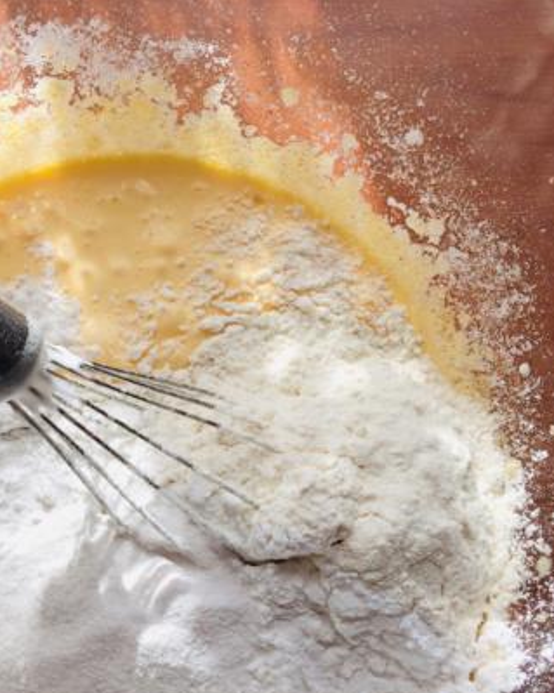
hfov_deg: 30.0
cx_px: 96
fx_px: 1005
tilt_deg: -80.9
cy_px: 446
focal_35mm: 49
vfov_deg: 37.7
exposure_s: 1/733
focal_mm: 4.15
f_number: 2.2
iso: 32
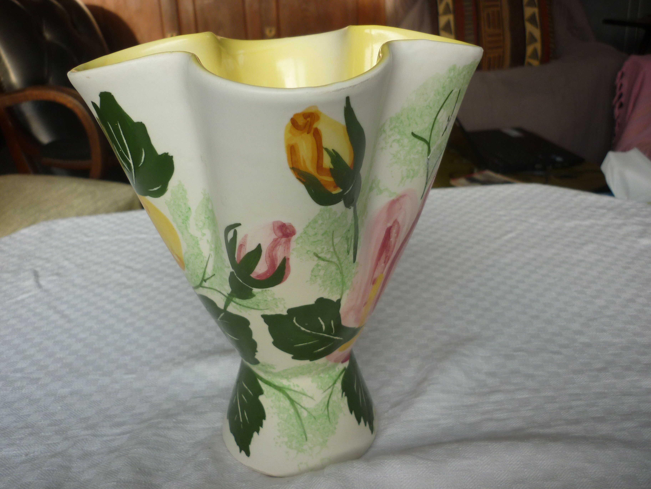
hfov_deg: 55.4
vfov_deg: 42.9
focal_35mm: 33
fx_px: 621
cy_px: 244
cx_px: 326
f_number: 2.8
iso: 80
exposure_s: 1/80
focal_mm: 5.5
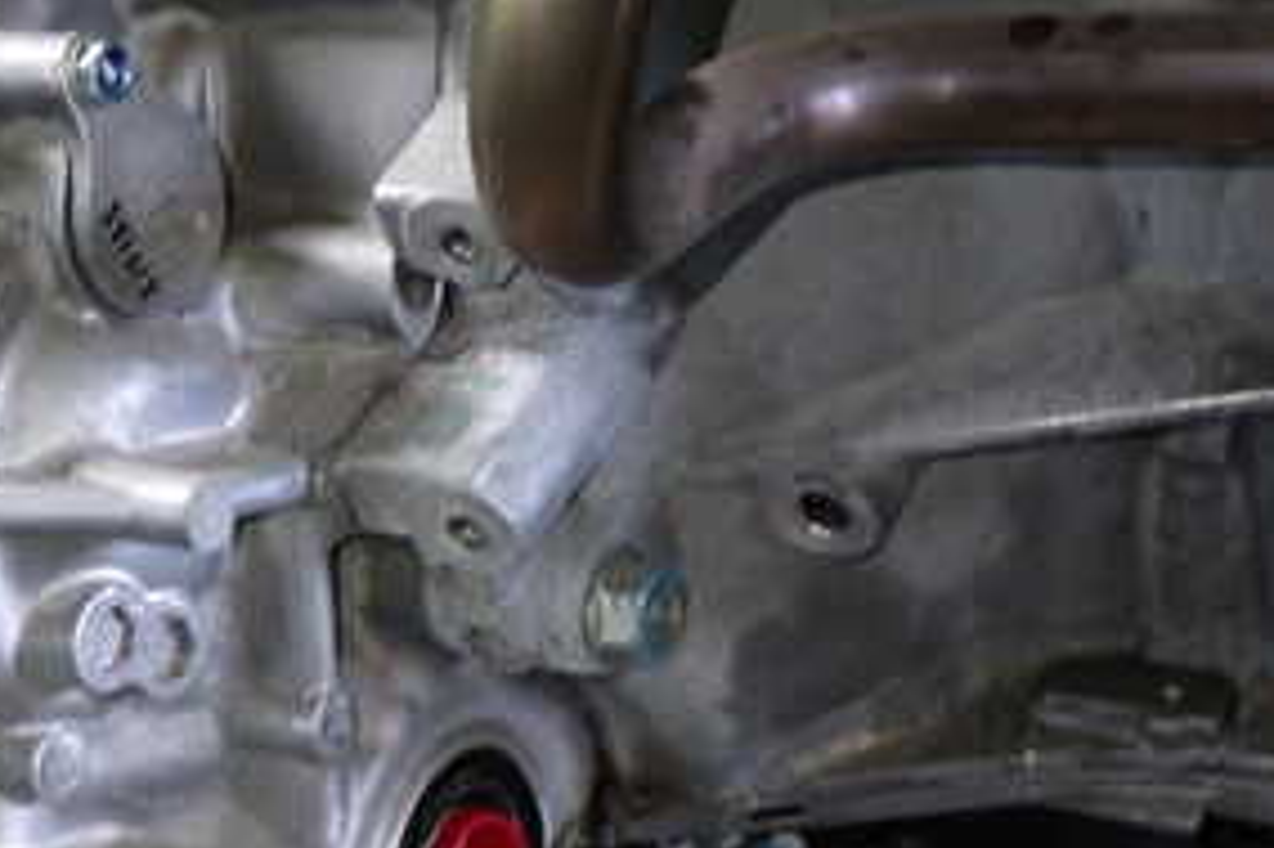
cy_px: 574
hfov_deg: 30.0
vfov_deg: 20.5
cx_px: 310
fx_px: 2334
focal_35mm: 66
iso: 320
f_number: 2.3
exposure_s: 1/30
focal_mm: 5.4
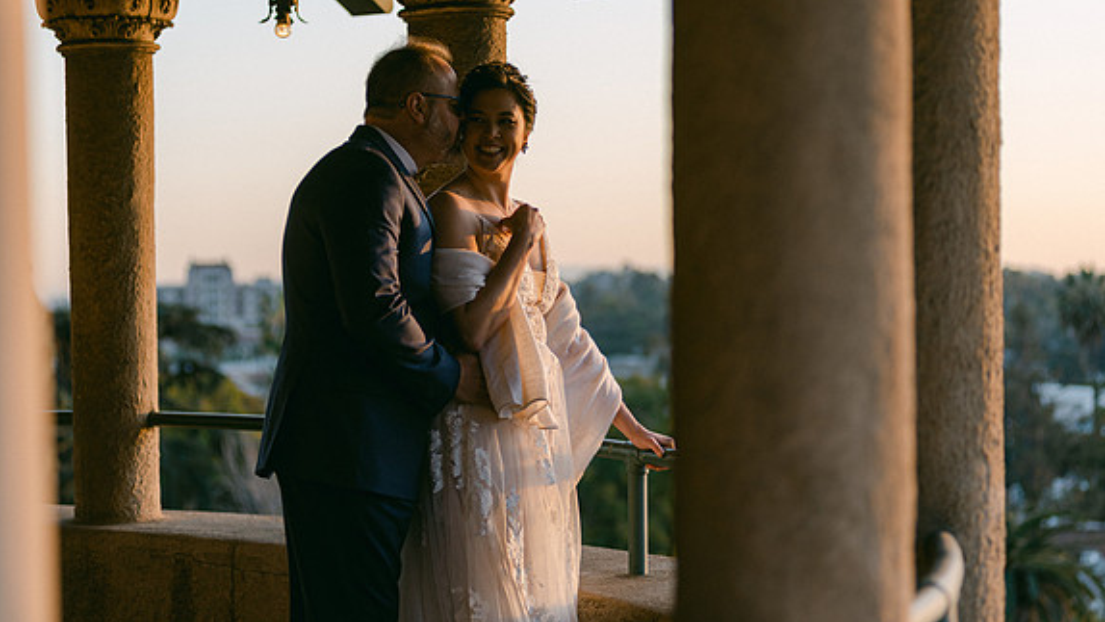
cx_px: 554
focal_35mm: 89
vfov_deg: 13.6
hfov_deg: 23.9
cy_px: 263
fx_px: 2608
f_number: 2.8
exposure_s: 1/250
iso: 100
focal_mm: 80
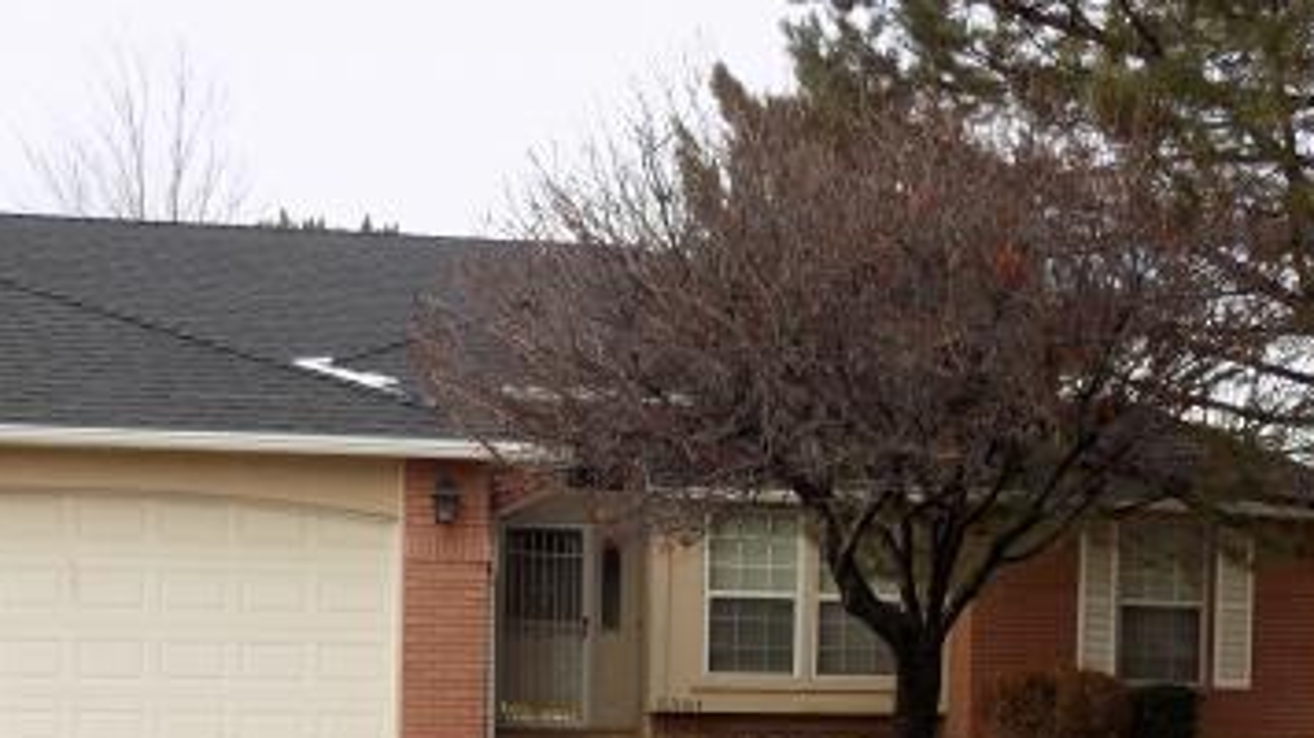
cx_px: 760
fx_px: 1567
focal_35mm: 45
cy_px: 701
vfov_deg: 25.5
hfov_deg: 45.3
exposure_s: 1/80
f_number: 3.1
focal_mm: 4
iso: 80
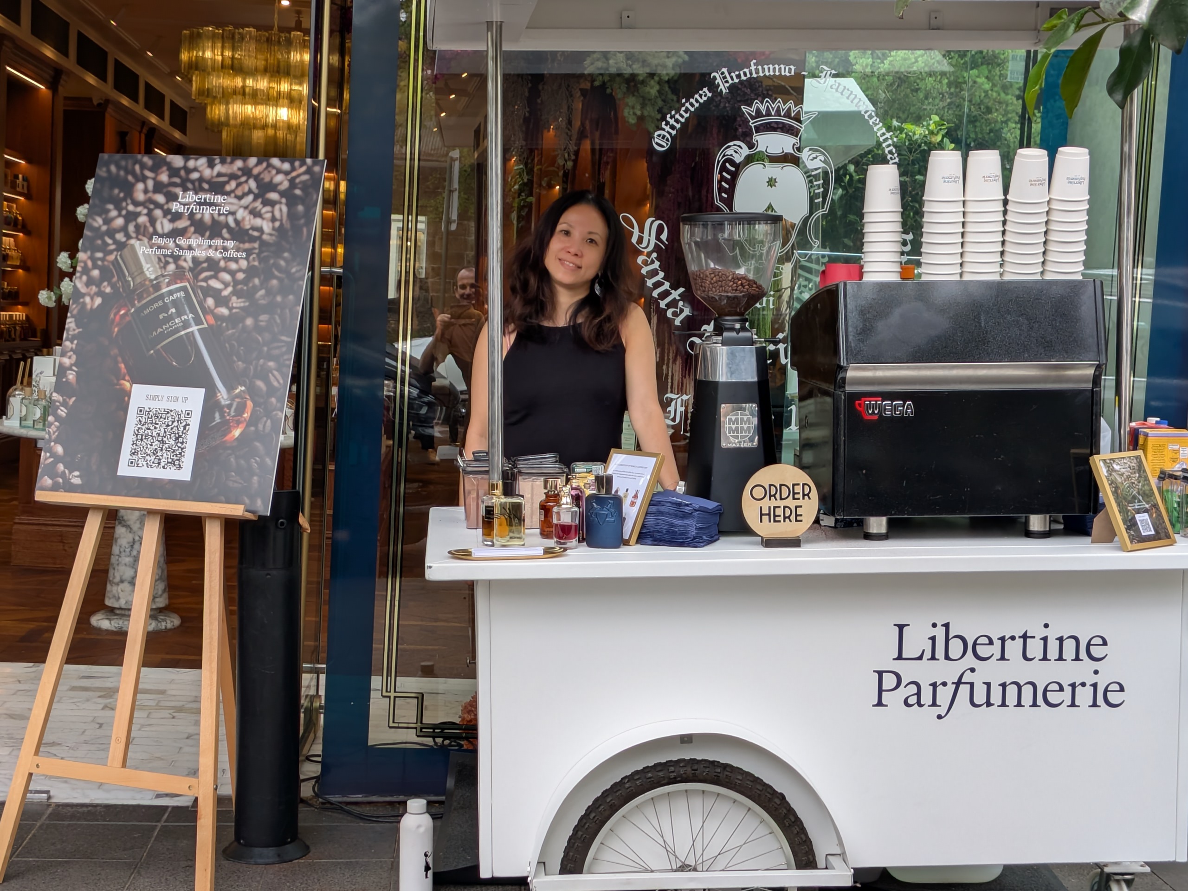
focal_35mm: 49
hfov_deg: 38.9
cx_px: 594
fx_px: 1682
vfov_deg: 29.7
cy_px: 446
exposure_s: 1/368
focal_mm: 4.53
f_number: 1.7
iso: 42
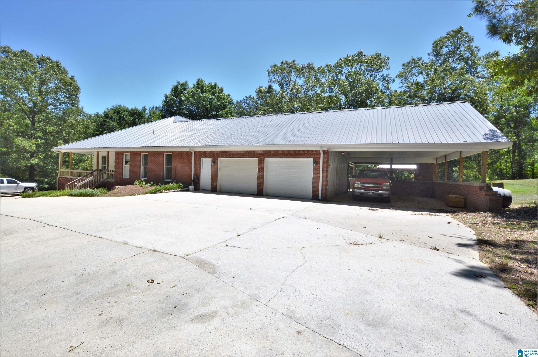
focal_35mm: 15
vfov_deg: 77.2
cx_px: 269
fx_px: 224
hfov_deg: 100.4
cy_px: 178
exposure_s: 1/500
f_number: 11
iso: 400
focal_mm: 10
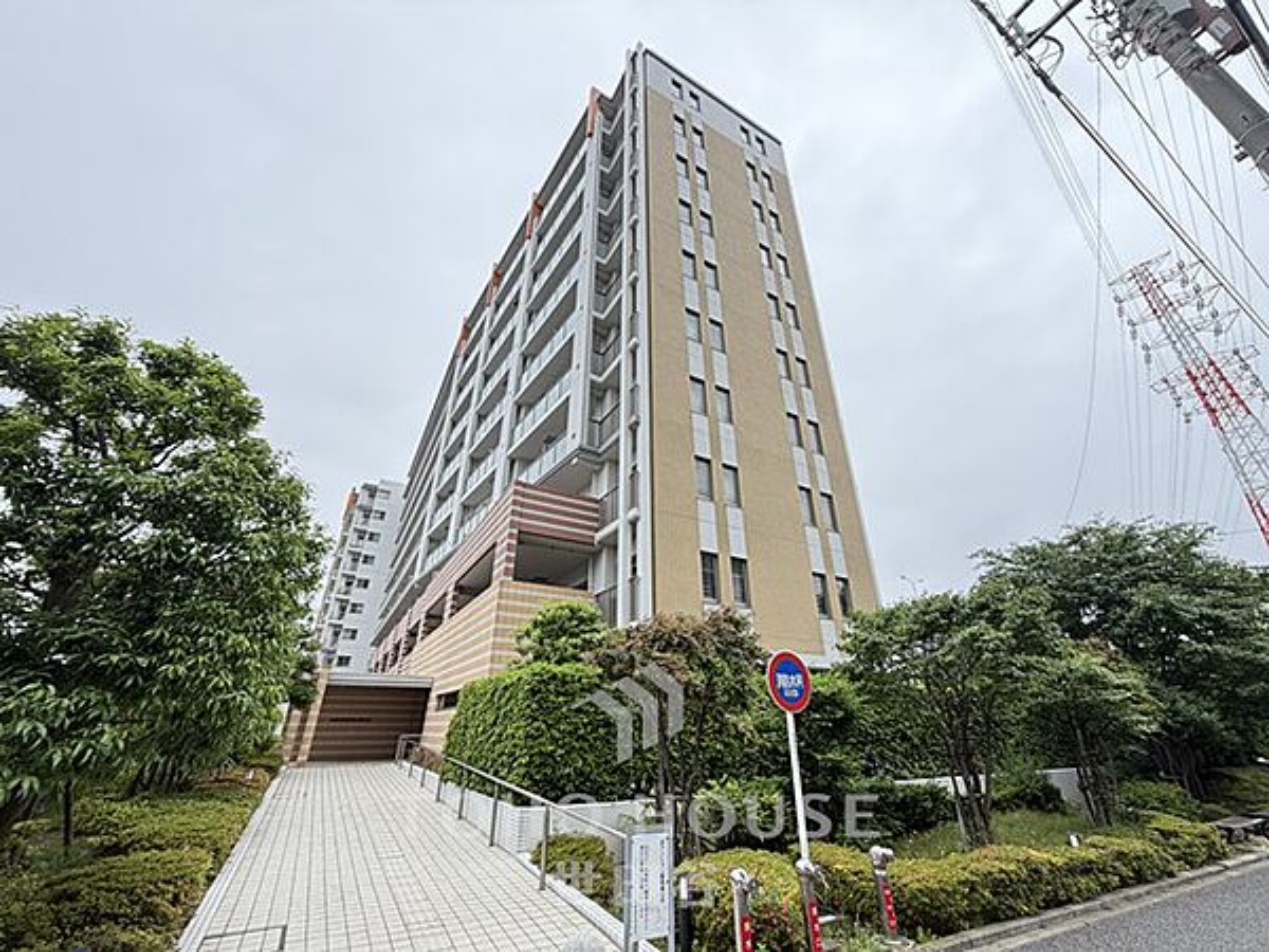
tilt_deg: +26.3
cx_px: 634
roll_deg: -0.4
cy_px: 476
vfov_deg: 85.7
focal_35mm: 14
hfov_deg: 102.1
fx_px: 513
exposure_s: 1/121
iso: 50
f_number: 2.2
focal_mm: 2.22
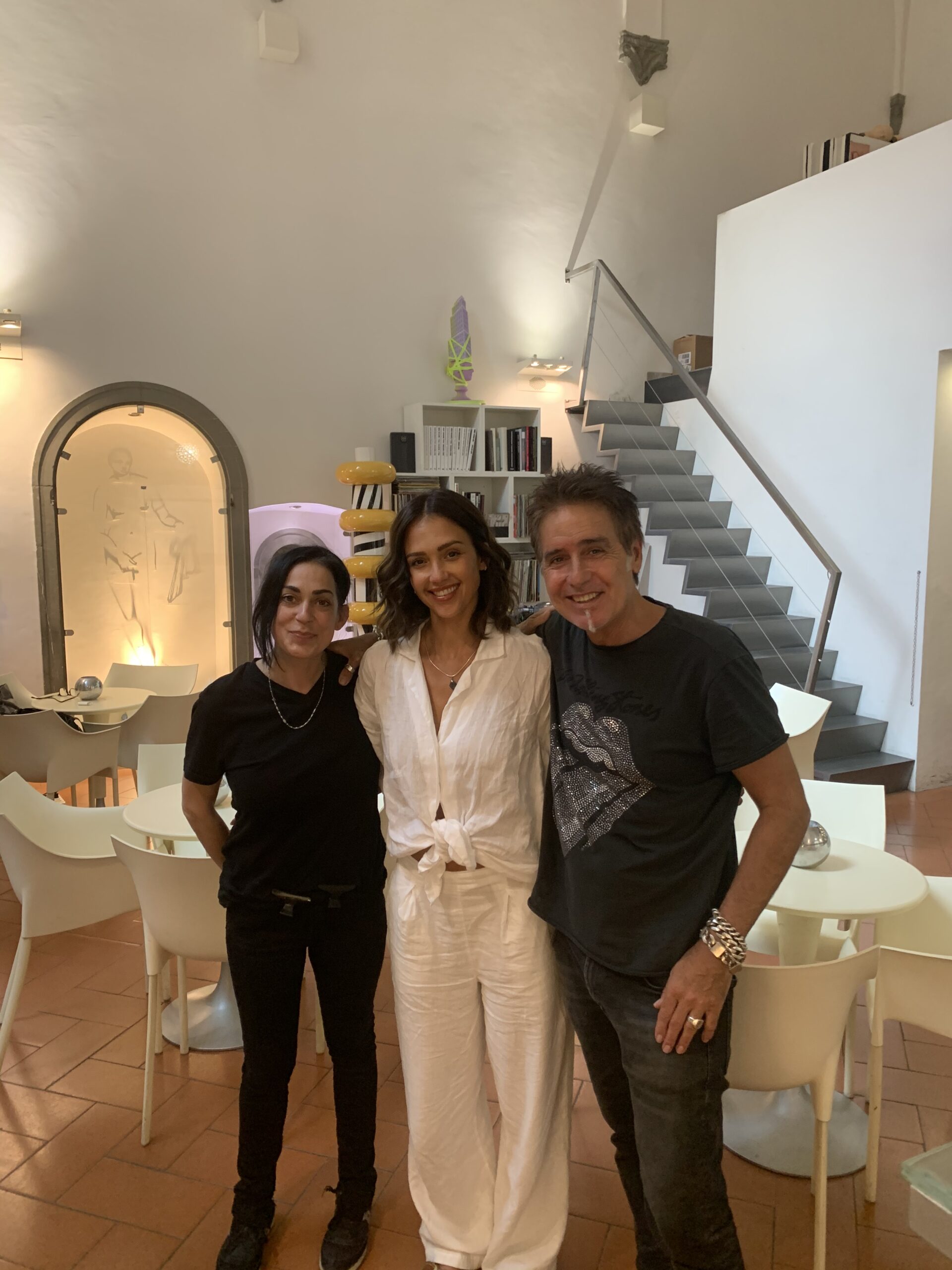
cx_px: 476
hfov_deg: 53.1
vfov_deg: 67.3
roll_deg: +0.2
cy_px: 635
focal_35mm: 26
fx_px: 953
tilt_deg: -6.7
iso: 200
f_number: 1.8
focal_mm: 4.25
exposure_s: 1/50
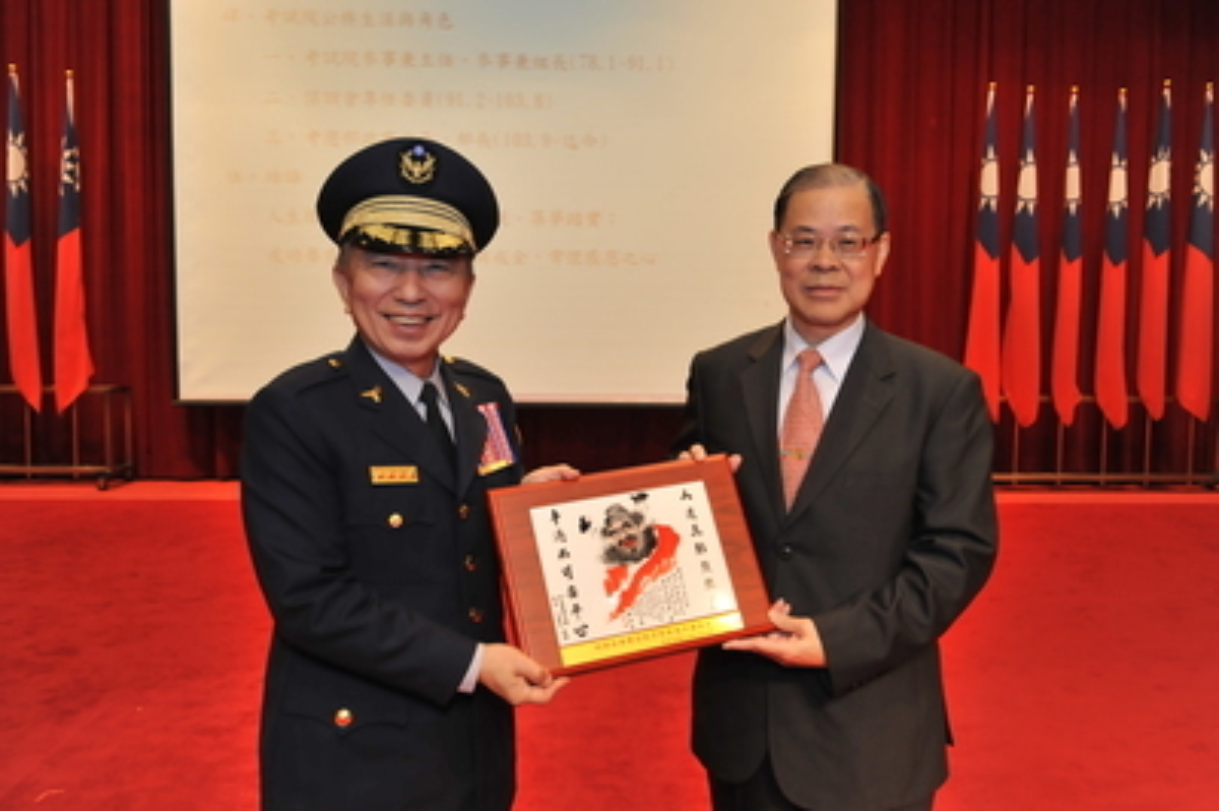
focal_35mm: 31
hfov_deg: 60.3
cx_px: 610
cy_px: 406
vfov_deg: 42.3
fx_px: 1049
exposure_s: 1/100
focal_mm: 31
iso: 2000
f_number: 9
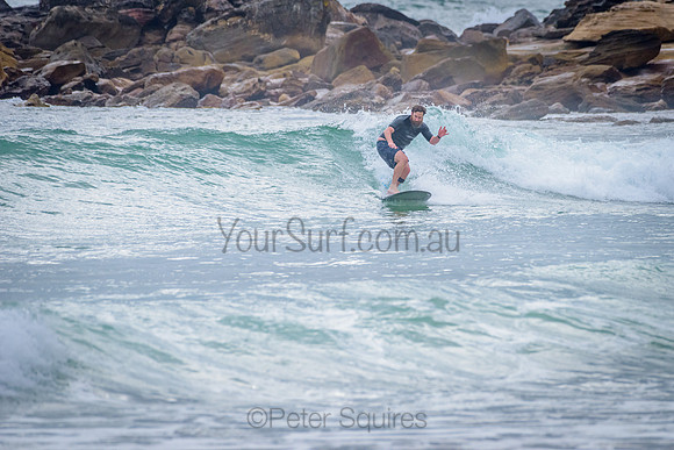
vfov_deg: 2.2
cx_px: 413
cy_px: 174
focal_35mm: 613
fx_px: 11477
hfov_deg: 3.4
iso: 800
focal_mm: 500
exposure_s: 1/2000
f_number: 7.1
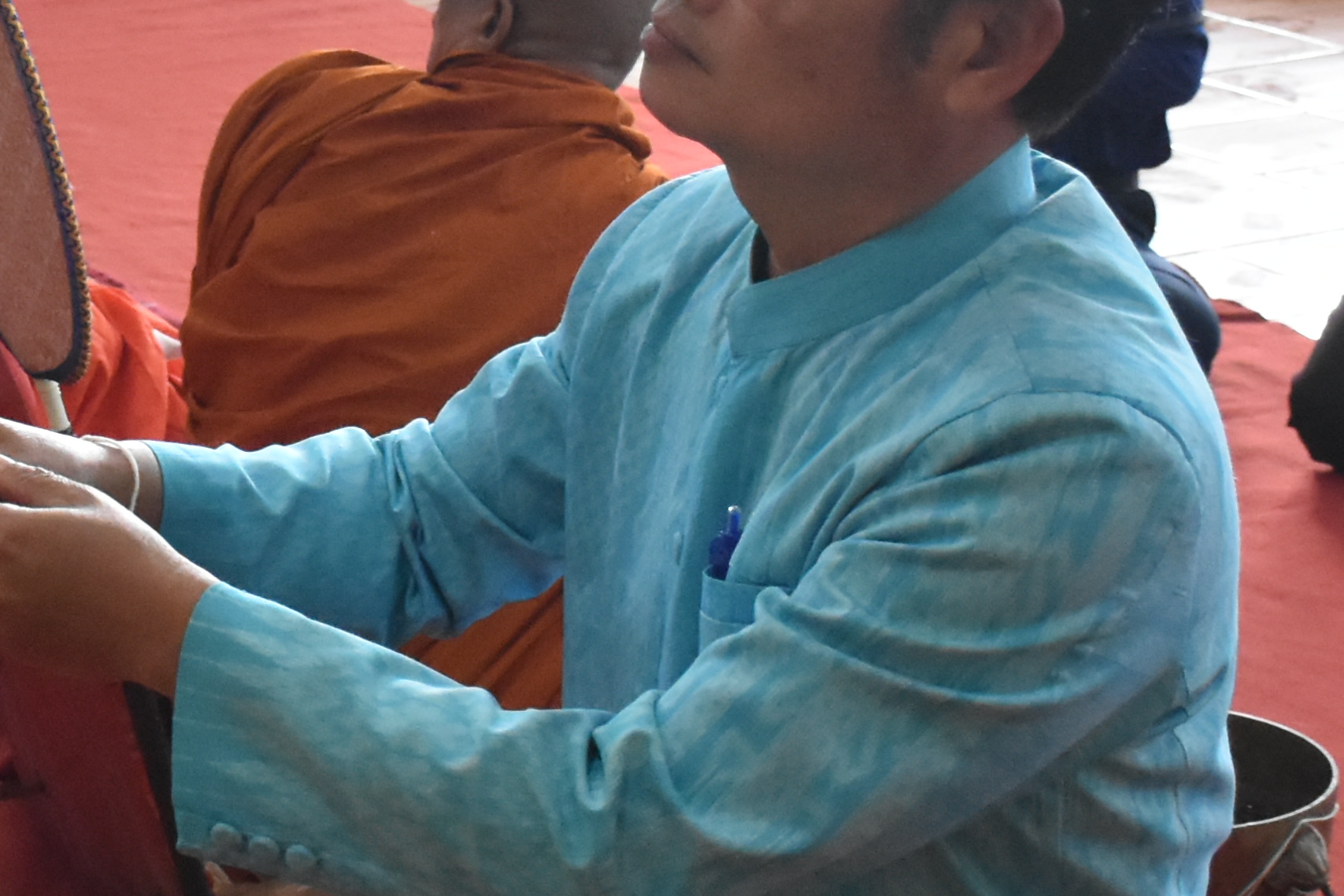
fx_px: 4330
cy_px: 154
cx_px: 185
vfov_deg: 11.8
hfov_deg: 17.4
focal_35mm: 116
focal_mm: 22
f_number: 4.5
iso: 3200
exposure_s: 1/80
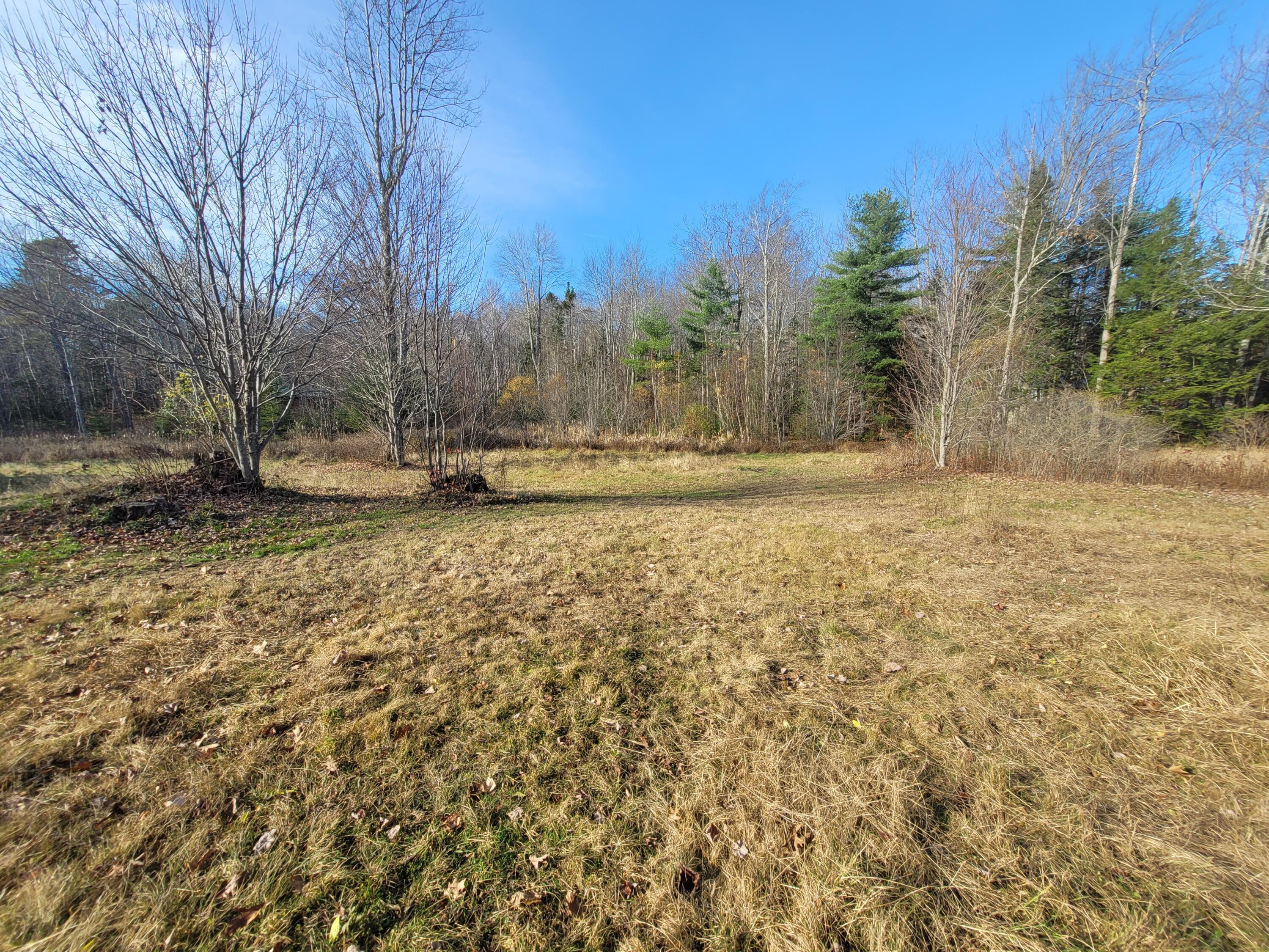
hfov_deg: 106.2
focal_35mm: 13
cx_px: 634
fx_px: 477
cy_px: 476
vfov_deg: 89.9
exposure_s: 1/594
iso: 40
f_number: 2.2
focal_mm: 1.74
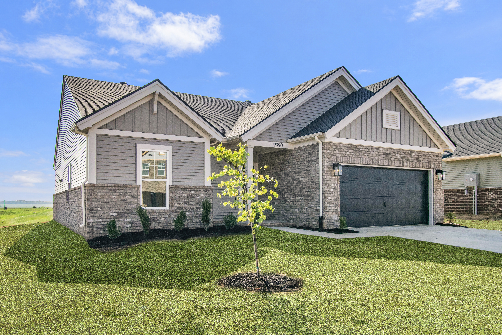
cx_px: 251
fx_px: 314
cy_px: 168
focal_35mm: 22
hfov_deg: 77.3
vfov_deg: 56.1
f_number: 10
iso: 200
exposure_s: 1/400
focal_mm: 15
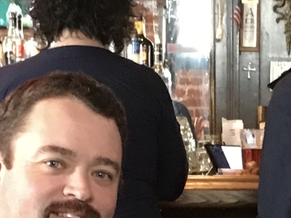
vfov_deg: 8.1
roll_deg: -1.1
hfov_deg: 11.2
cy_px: 391
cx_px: 256
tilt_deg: -6.2
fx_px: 1479
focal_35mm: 176
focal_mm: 4.15
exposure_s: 1/15
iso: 200
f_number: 2.2
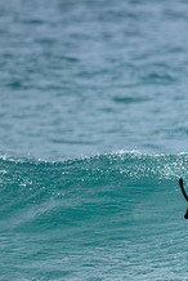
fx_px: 16600
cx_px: 312
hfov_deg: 0.6
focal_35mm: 2126
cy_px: 188
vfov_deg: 1.0
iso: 450
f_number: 6.3
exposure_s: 1/2500
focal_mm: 800
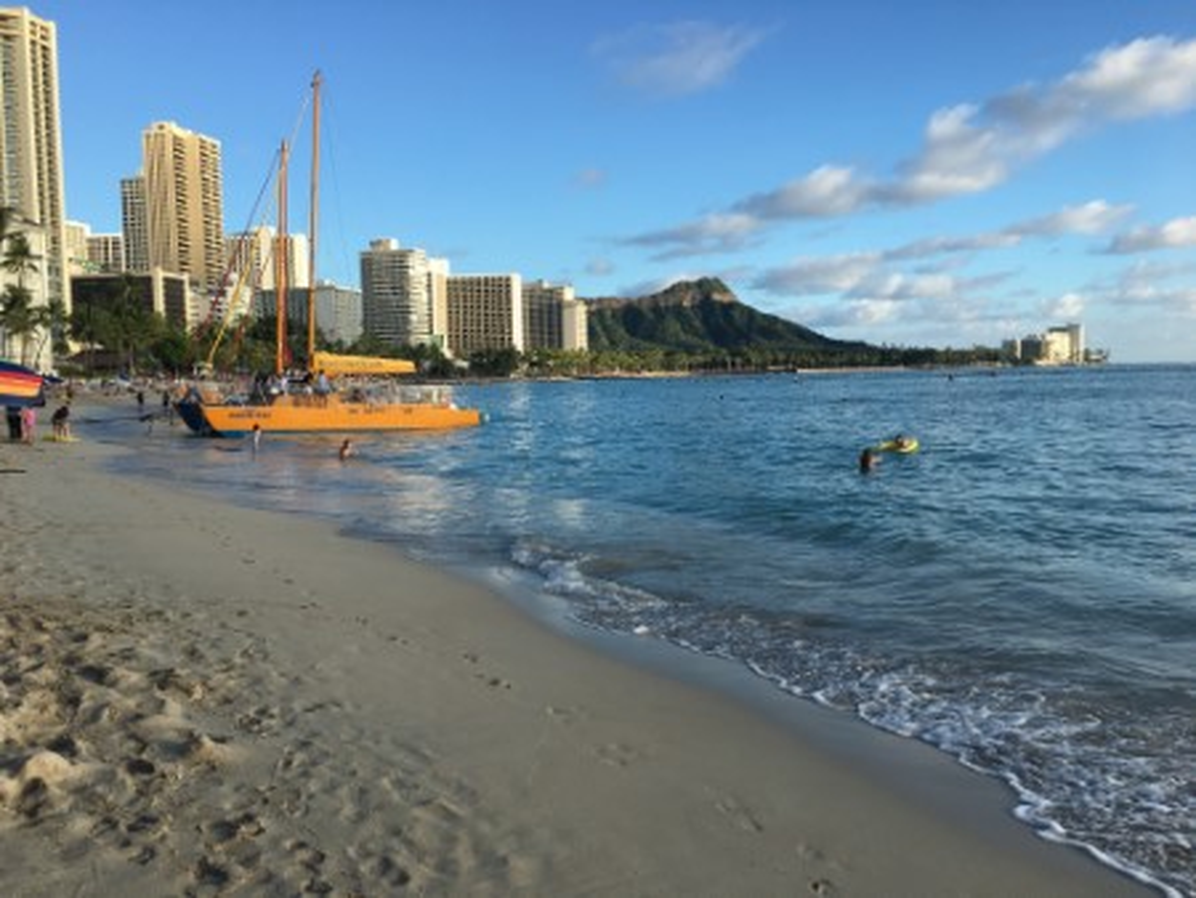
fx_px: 1002
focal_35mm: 29
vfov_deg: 48.3
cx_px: 598
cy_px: 449
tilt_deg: -4.5
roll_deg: +0.0
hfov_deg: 61.6
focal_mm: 4.15
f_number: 2.2
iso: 25
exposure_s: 1/1040
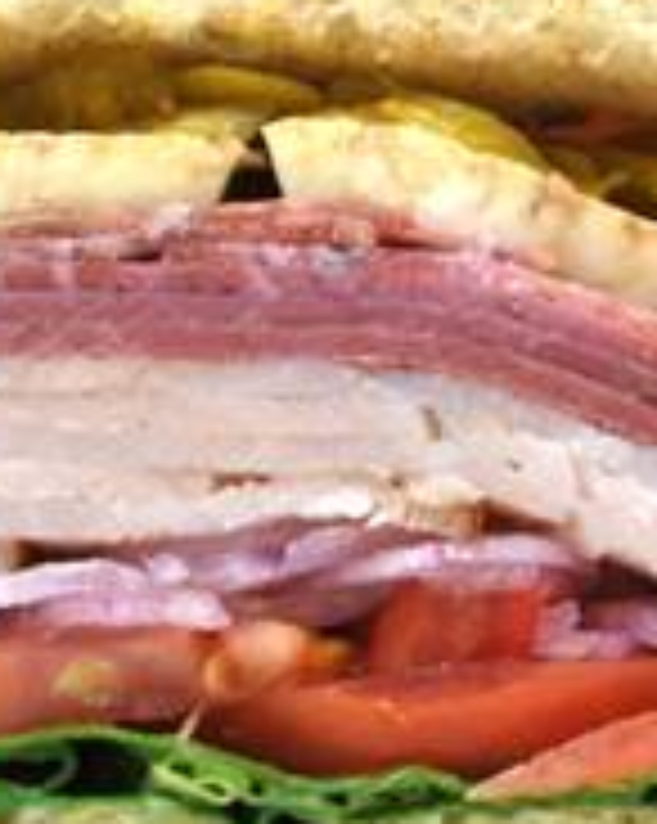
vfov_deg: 13.6
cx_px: 1127
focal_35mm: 142
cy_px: 356
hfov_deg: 10.3
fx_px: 3457
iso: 200
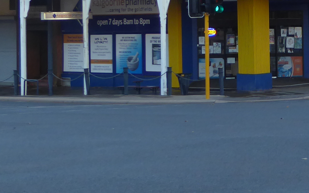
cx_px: 316
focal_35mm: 152
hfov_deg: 13.6
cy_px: -20
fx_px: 1280
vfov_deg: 8.6
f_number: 3.9
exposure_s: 1/60
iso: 125
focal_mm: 7.8
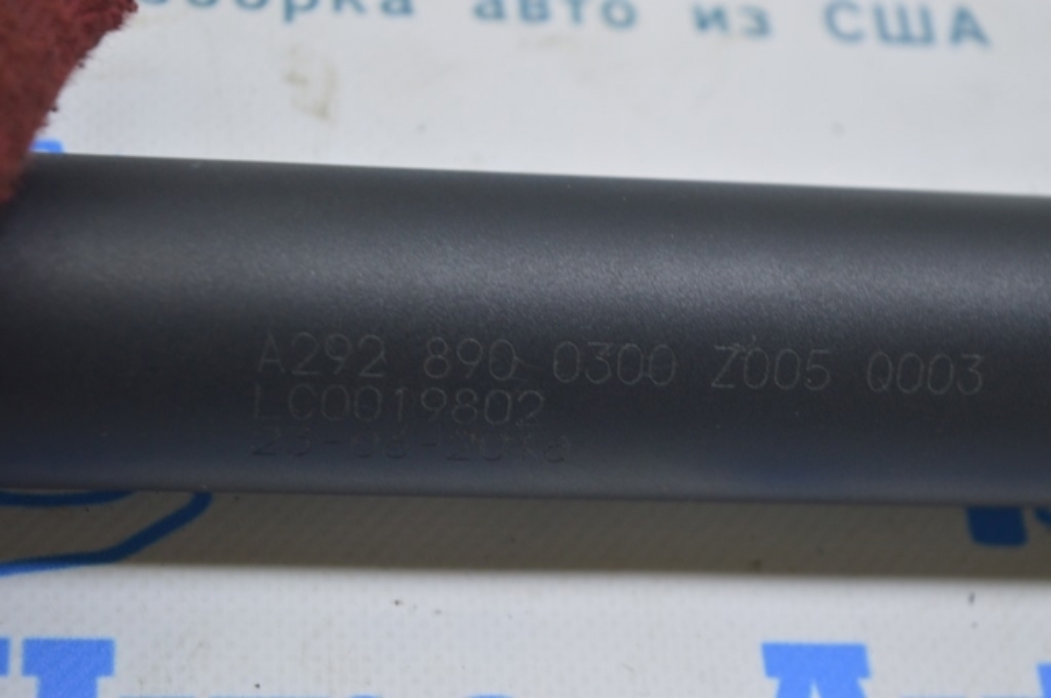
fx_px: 2405
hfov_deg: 24.6
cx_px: 526
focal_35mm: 82
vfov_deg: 16.5
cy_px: 349
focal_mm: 55
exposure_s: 1/20
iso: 400
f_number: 5.6
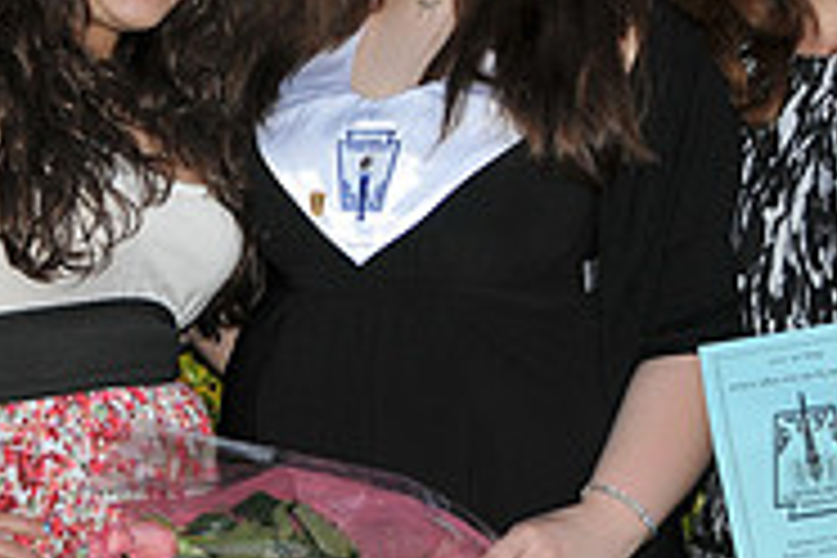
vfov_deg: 12.2
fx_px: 2604
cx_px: 216
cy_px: 110
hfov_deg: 18.2
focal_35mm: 112
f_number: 3.8
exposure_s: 1/60
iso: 200
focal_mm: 24
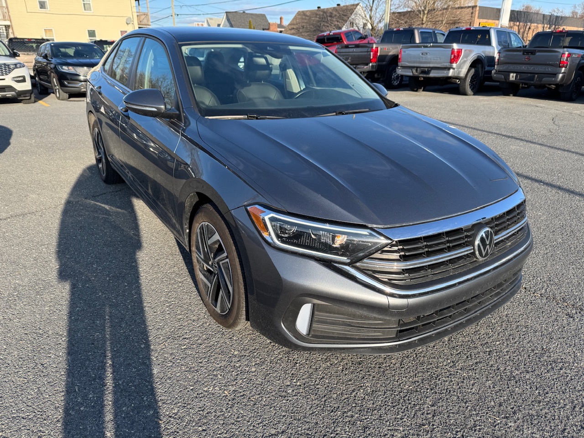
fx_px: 405
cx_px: 292
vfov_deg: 56.8
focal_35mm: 24
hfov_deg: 71.6
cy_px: 219
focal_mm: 6.76
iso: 80
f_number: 1.78
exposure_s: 1/1285
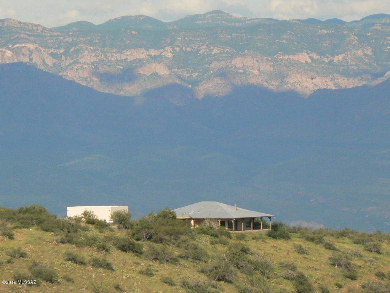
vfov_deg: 3.4
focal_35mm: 432
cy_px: 146
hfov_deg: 4.6
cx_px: 195
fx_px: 4867
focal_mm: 72
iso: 200
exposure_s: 1/800
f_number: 8
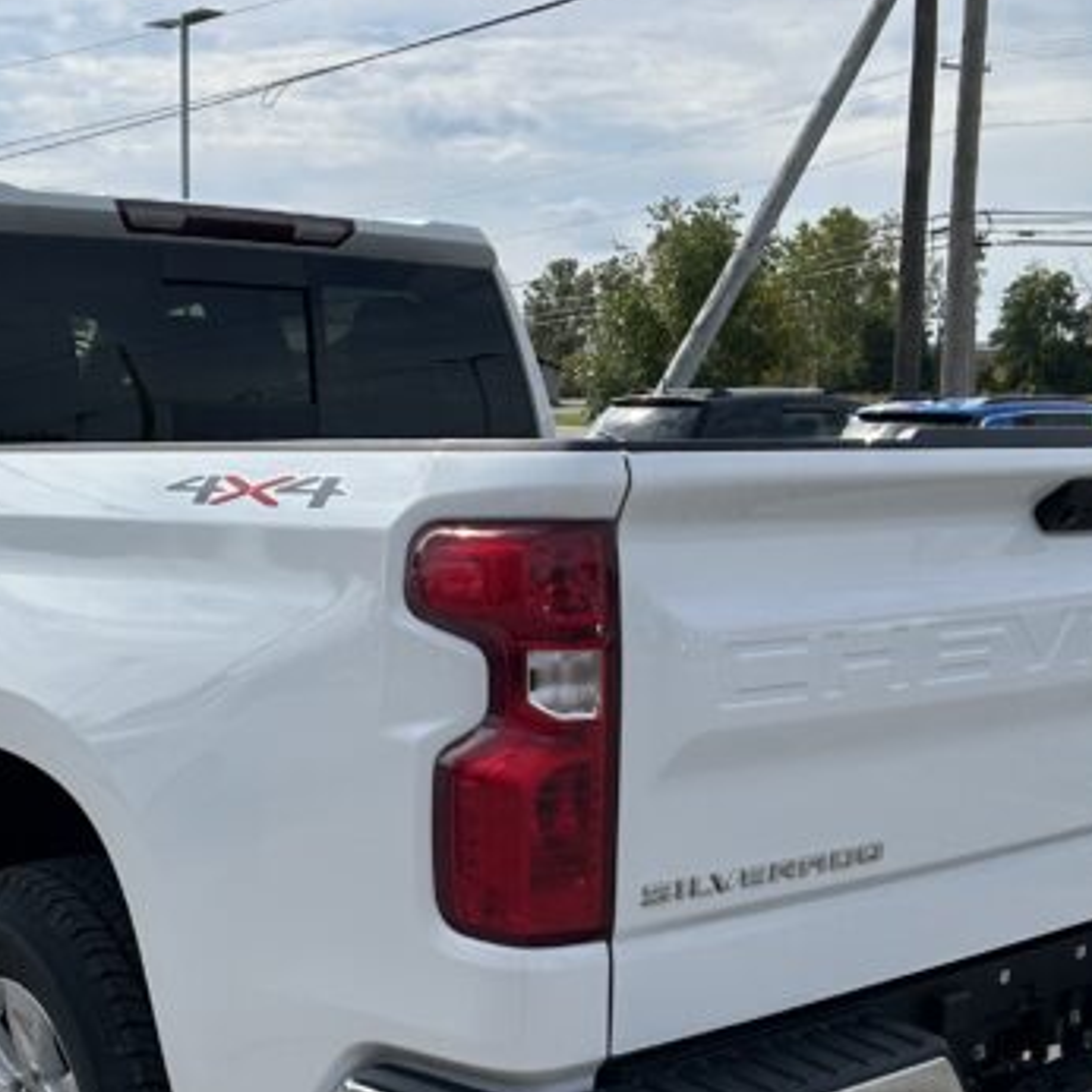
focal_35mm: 68
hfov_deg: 25.2
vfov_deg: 25.3
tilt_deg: -10.4
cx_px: 379
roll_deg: -0.6
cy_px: 707
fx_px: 2427
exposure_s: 1/7463
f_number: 1.5
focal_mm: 5.7
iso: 50
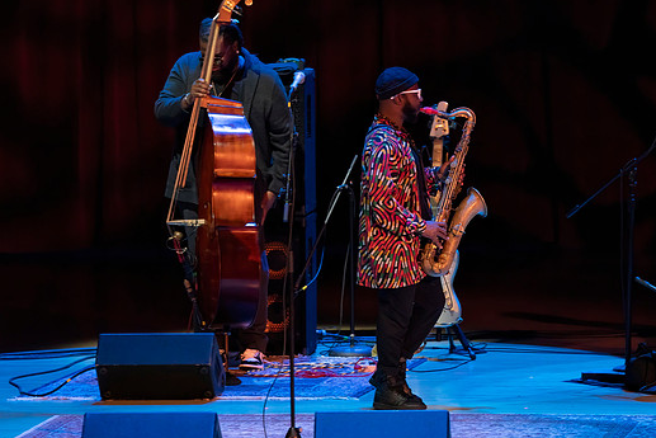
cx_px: 289
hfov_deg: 5.3
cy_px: 276
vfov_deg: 3.6
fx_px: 7054
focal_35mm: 387
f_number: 5.6
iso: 5000
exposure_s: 1/250
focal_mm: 300
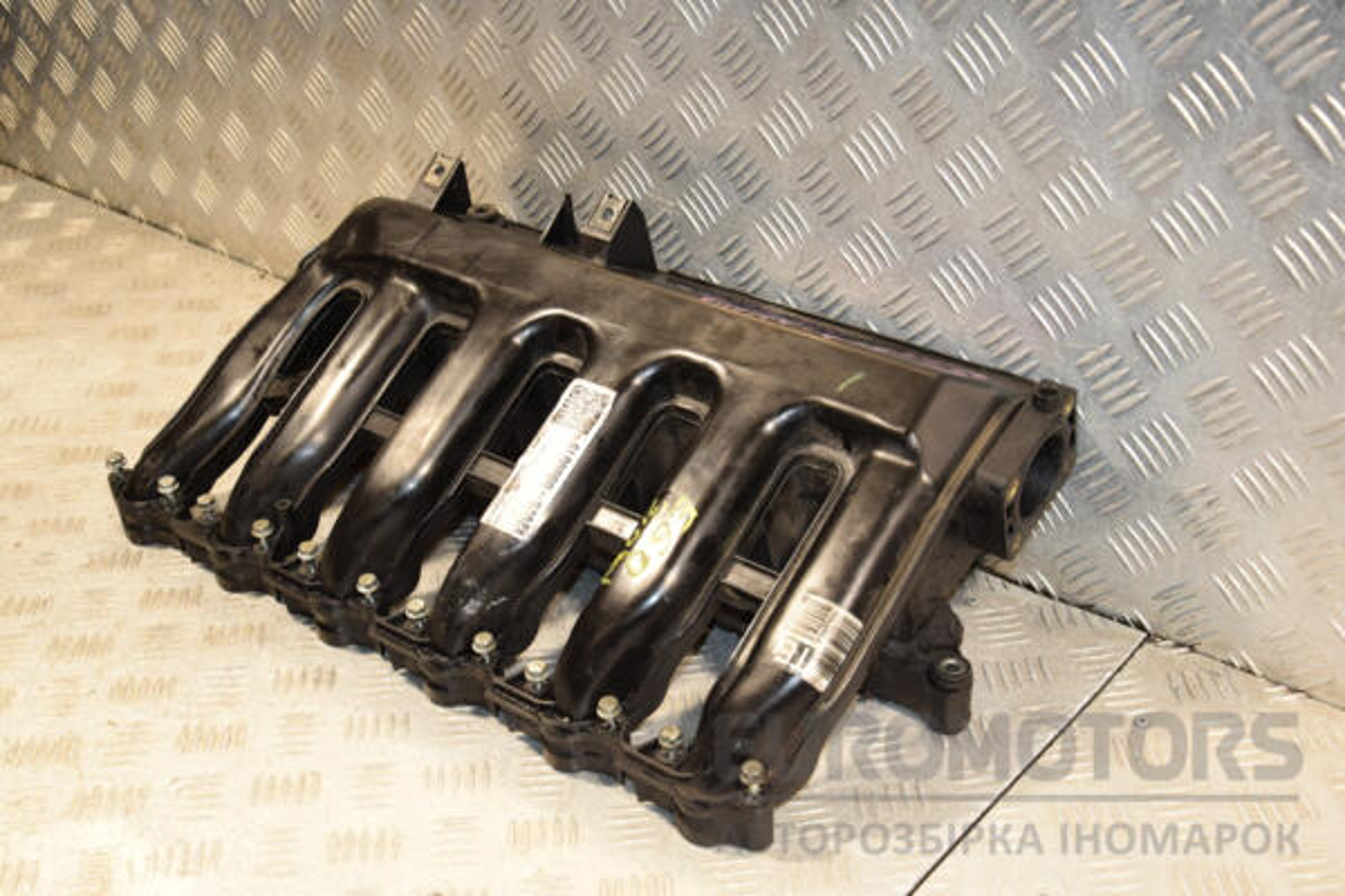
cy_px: 448
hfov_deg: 43.6
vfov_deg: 29.9
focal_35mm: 45
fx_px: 1681
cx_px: 672
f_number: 5.6
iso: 800
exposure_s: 1/200
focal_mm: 30
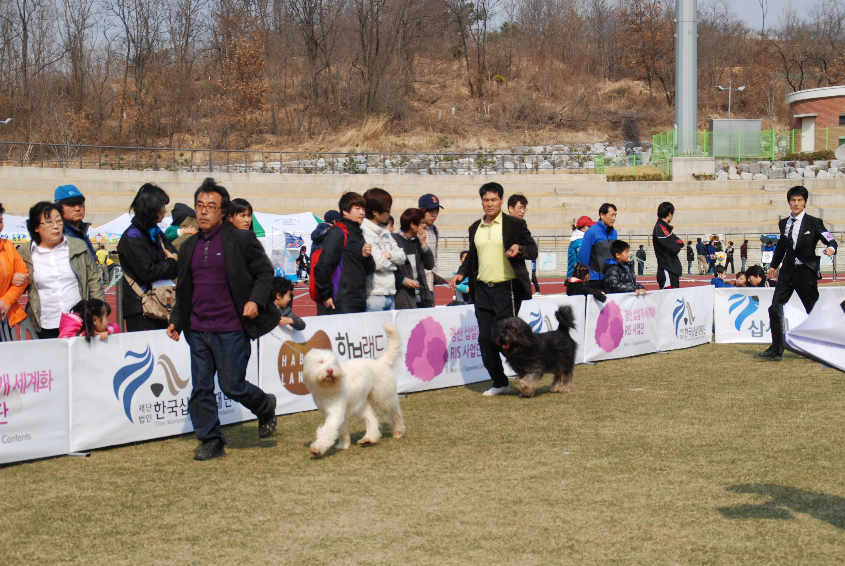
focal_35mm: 72
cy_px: 283
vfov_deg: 19.0
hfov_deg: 28.0
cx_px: 422
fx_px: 1692
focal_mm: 48
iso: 125
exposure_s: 1/320
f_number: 9
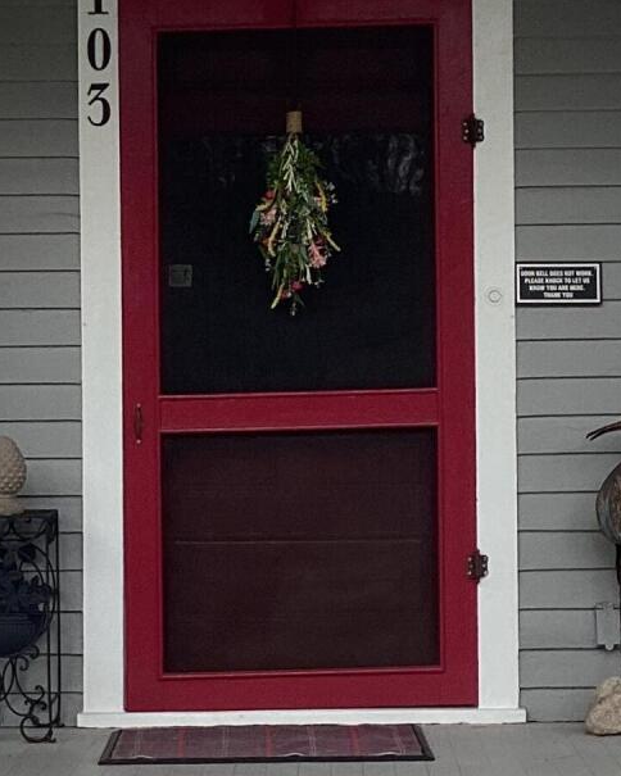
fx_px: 2297
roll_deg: +0.0
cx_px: 314
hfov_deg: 15.4
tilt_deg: +1.1
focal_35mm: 100
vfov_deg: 19.2
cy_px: 439
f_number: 2.4
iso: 25
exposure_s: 1/152
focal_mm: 3.3
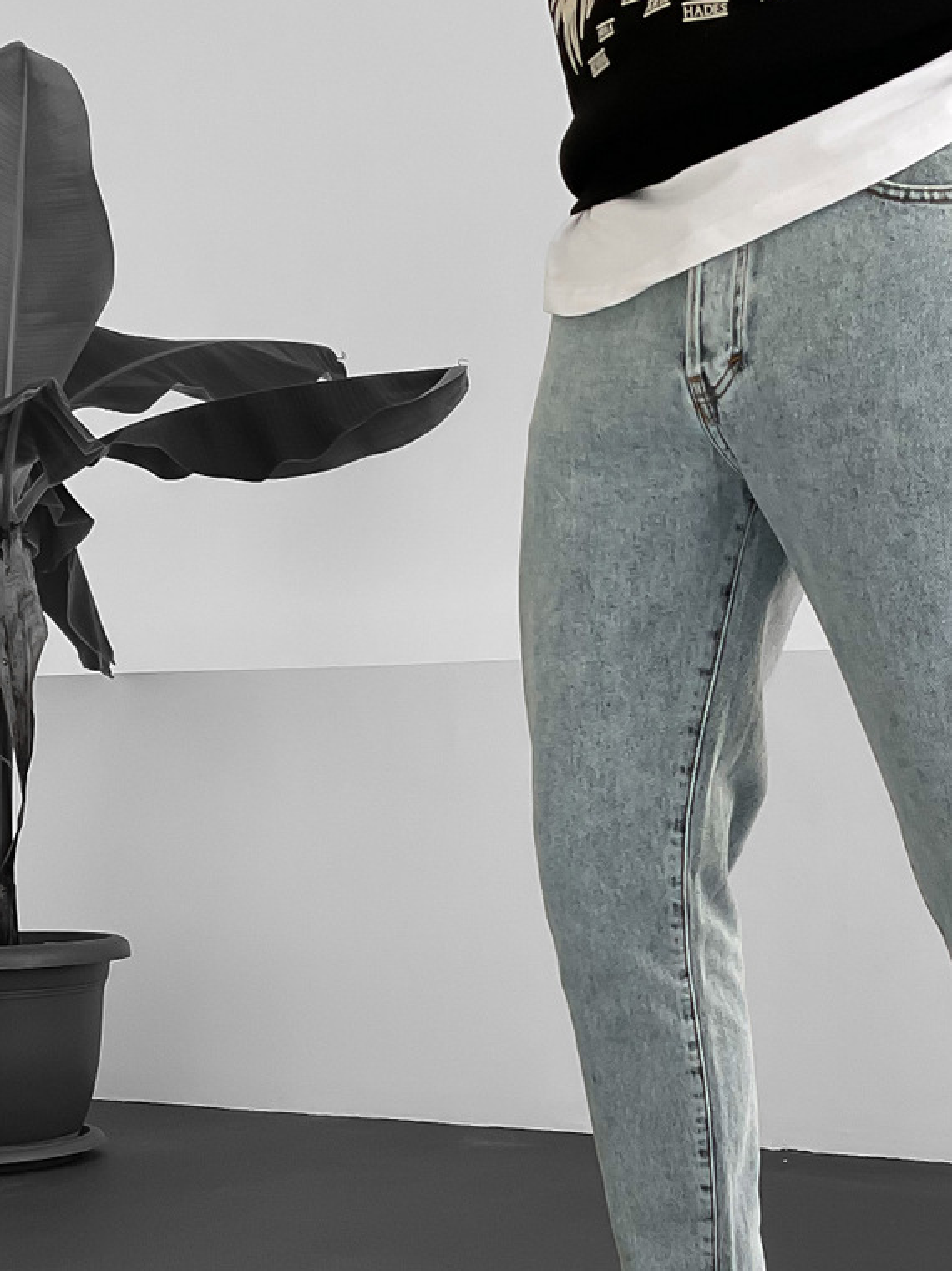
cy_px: 952
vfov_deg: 31.1
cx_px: 742
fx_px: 2239
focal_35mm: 61
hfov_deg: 23.7
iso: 40
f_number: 1.8
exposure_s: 1/120
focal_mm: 3
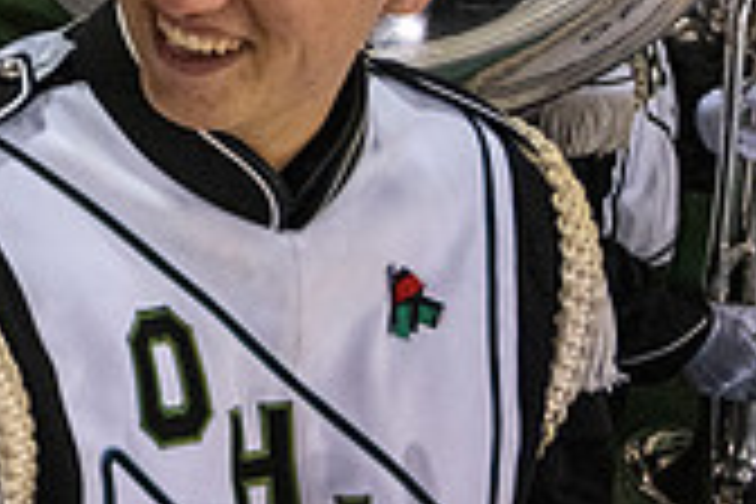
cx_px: -400
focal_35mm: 83
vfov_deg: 15.0
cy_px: -304
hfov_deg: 20.6
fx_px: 1743
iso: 3200
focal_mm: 24
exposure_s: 1/500
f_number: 4
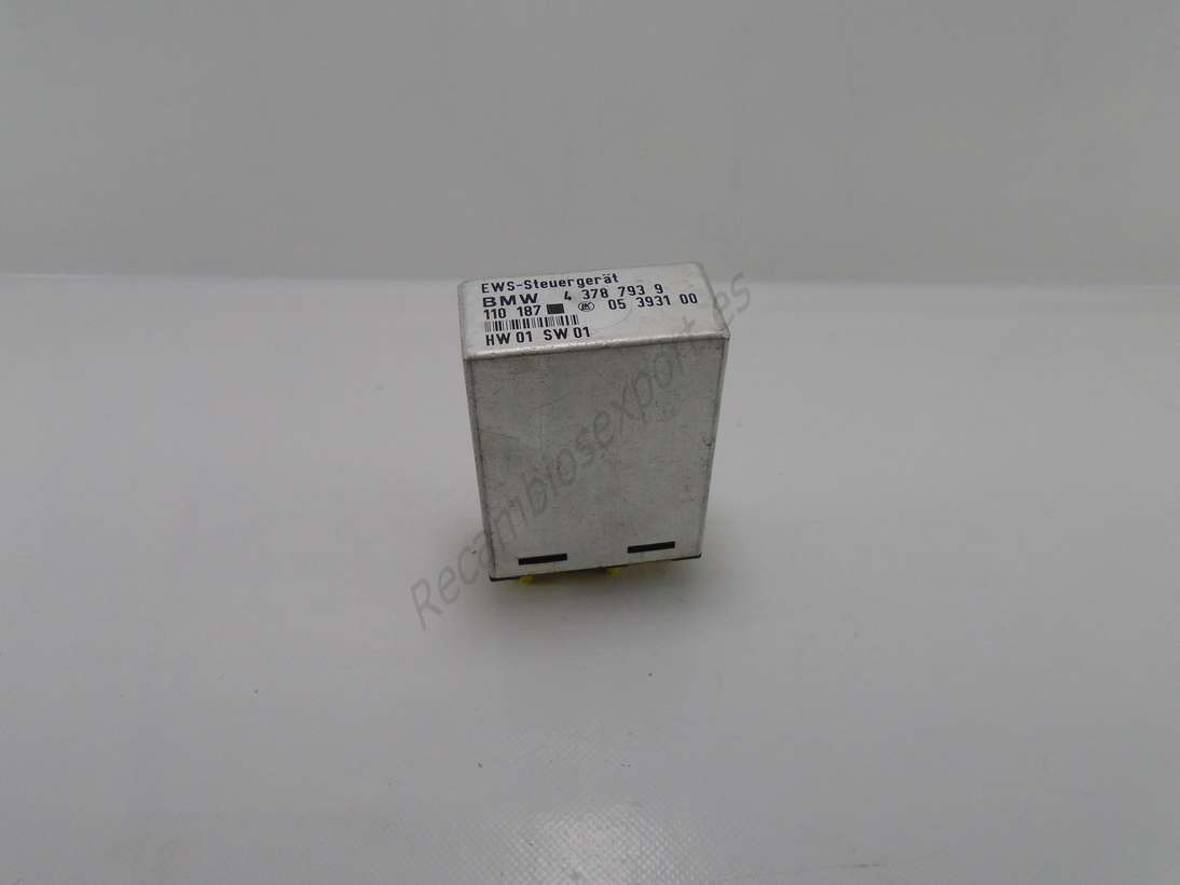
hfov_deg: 67.3
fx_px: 886
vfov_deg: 53.0
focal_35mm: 26
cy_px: 442
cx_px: 590
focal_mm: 4.6
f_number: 3.2
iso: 100
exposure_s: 1/320
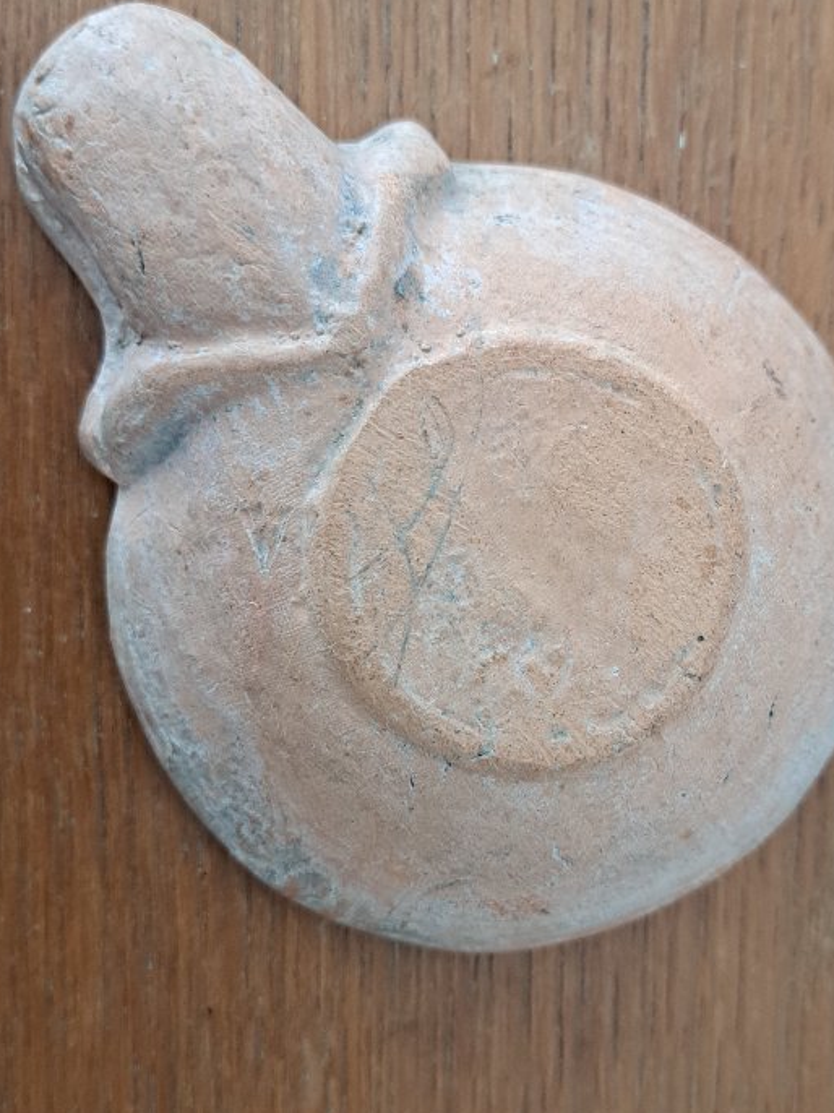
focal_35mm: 42
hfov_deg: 34.3
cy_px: 550
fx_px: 1350
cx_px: 459
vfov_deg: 44.8
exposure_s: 1/33
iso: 400
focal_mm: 5.23
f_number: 1.8
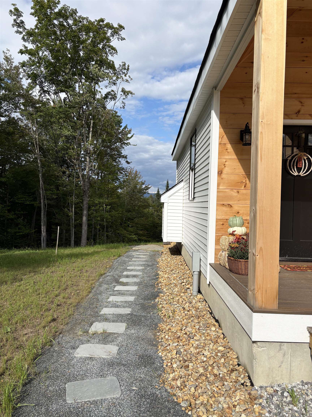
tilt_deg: -0.3
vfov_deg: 67.3
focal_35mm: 26
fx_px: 312
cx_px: 156
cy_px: 208
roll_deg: -1.3
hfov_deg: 53.1
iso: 50
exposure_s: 1/4329
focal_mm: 5.96
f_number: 1.6
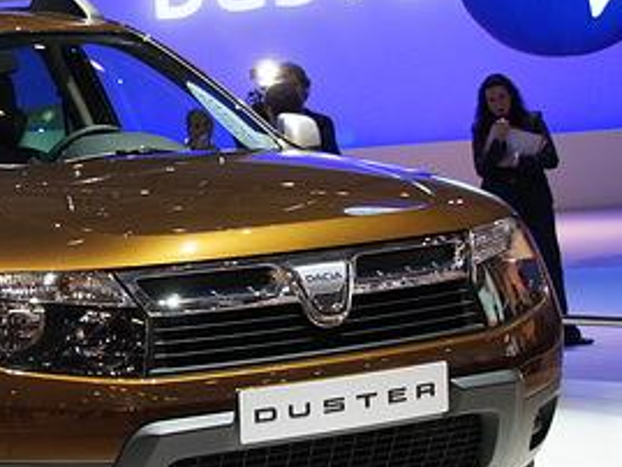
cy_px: 299
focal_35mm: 96
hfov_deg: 19.8
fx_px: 1726
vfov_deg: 15.4
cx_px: -7
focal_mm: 28
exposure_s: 1/80
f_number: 5.6
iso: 800
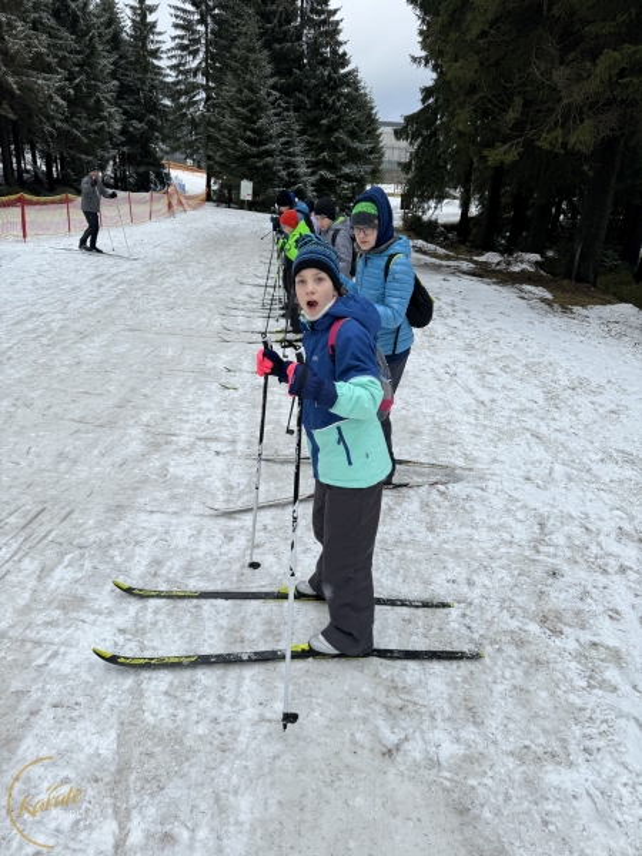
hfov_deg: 56.8
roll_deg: -3.7
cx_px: 321
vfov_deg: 71.6
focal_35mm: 24
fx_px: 593
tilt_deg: -21.1
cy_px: 428
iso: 80
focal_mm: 6.86
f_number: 1.78
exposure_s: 1/2506
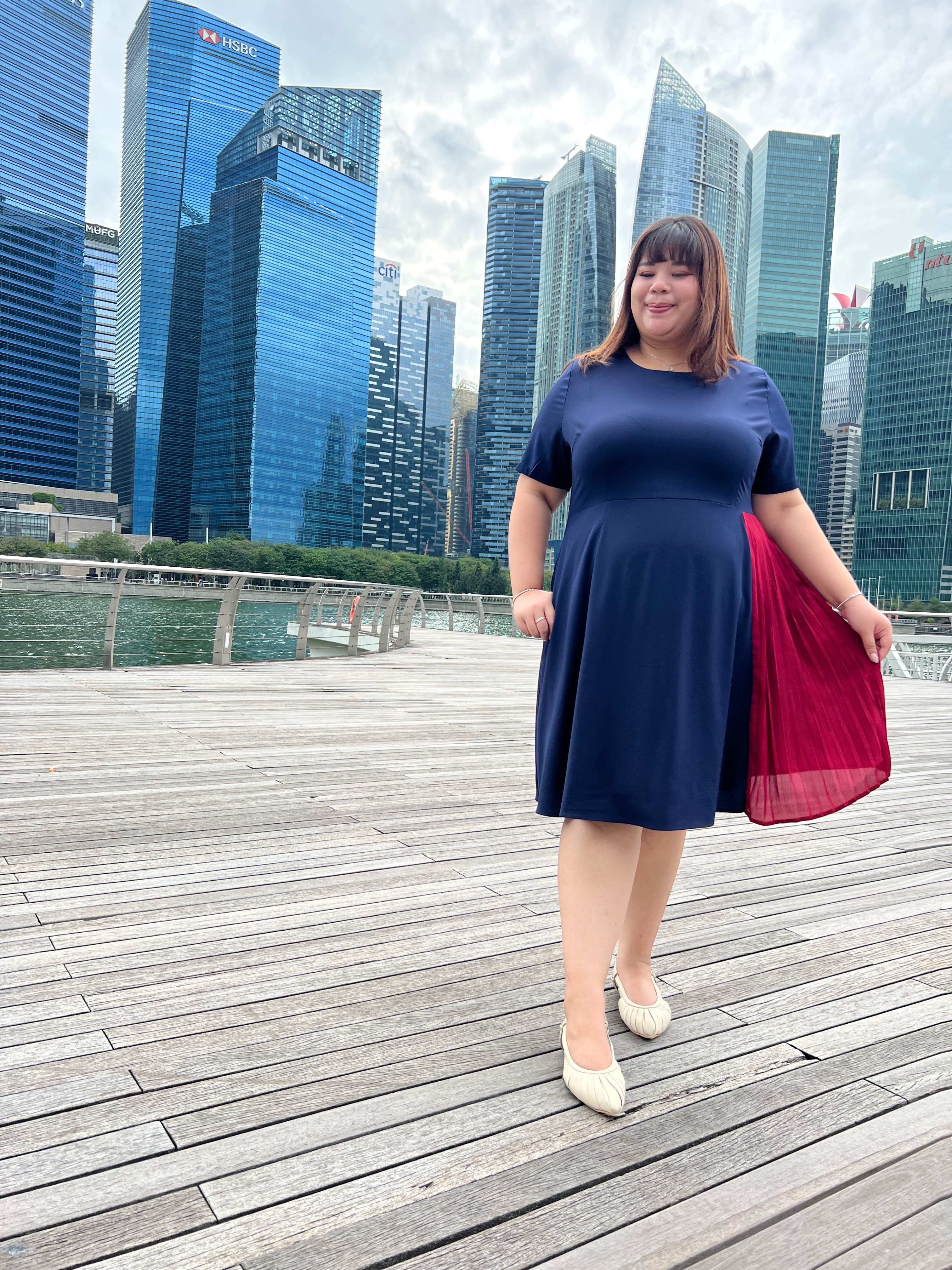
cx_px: 476
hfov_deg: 53.1
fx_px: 953
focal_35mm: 26
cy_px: 635
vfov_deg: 67.3
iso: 50
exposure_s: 1/1869
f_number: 1.5
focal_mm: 5.7
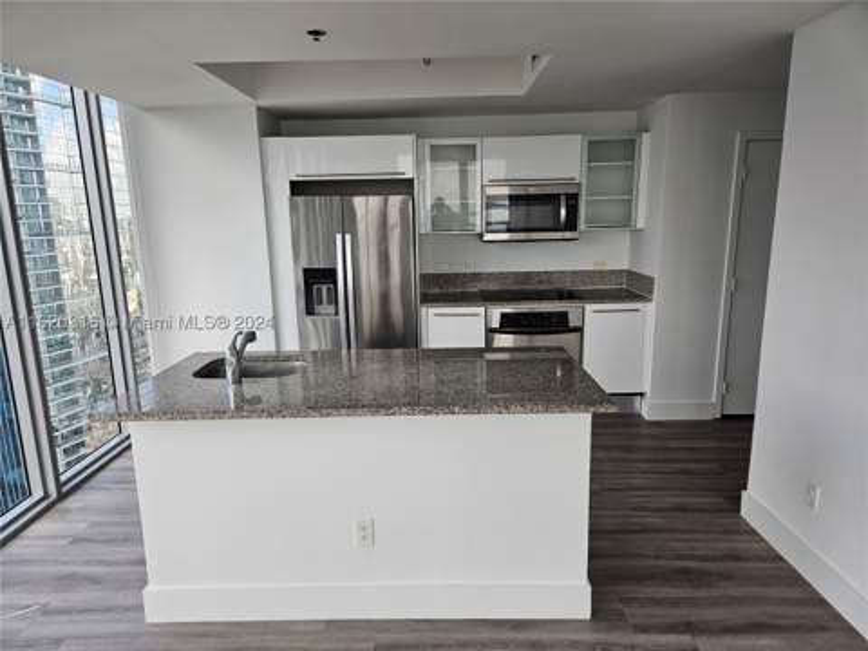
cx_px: 434
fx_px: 577
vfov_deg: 58.9
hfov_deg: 73.9
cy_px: 326
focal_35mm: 23
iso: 25
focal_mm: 5.4
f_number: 1.8
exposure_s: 1/234
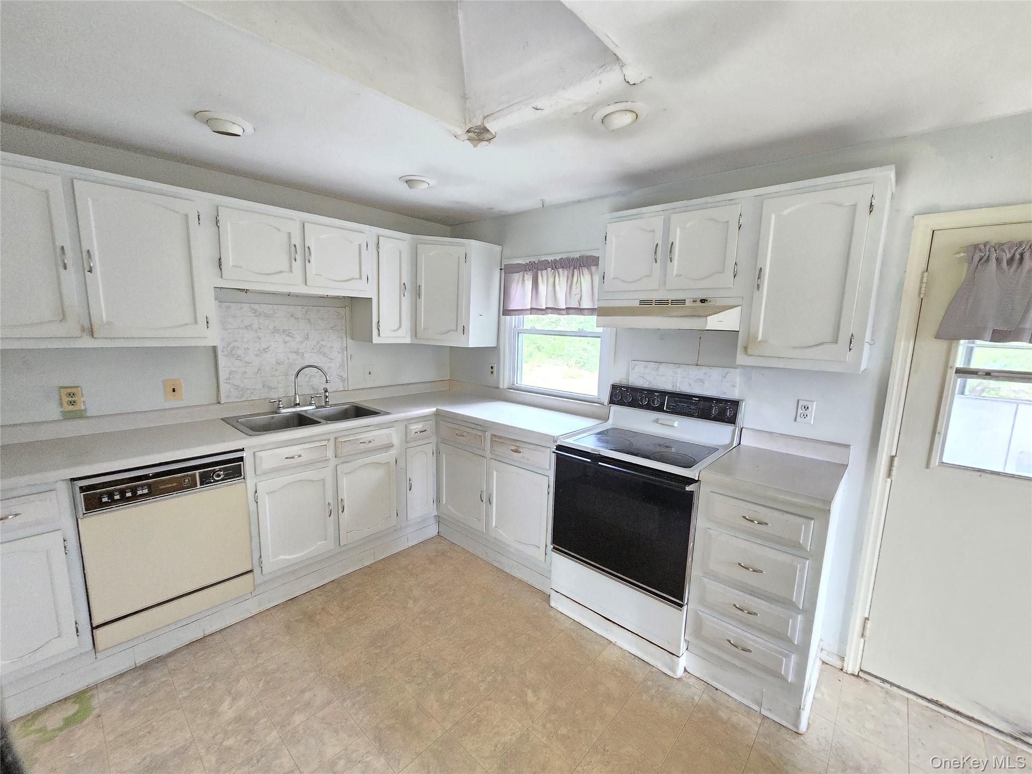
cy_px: 387
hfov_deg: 106.2
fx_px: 388
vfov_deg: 89.9
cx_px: 516
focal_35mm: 13
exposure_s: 1/60
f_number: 2.2
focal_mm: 2.2
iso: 800
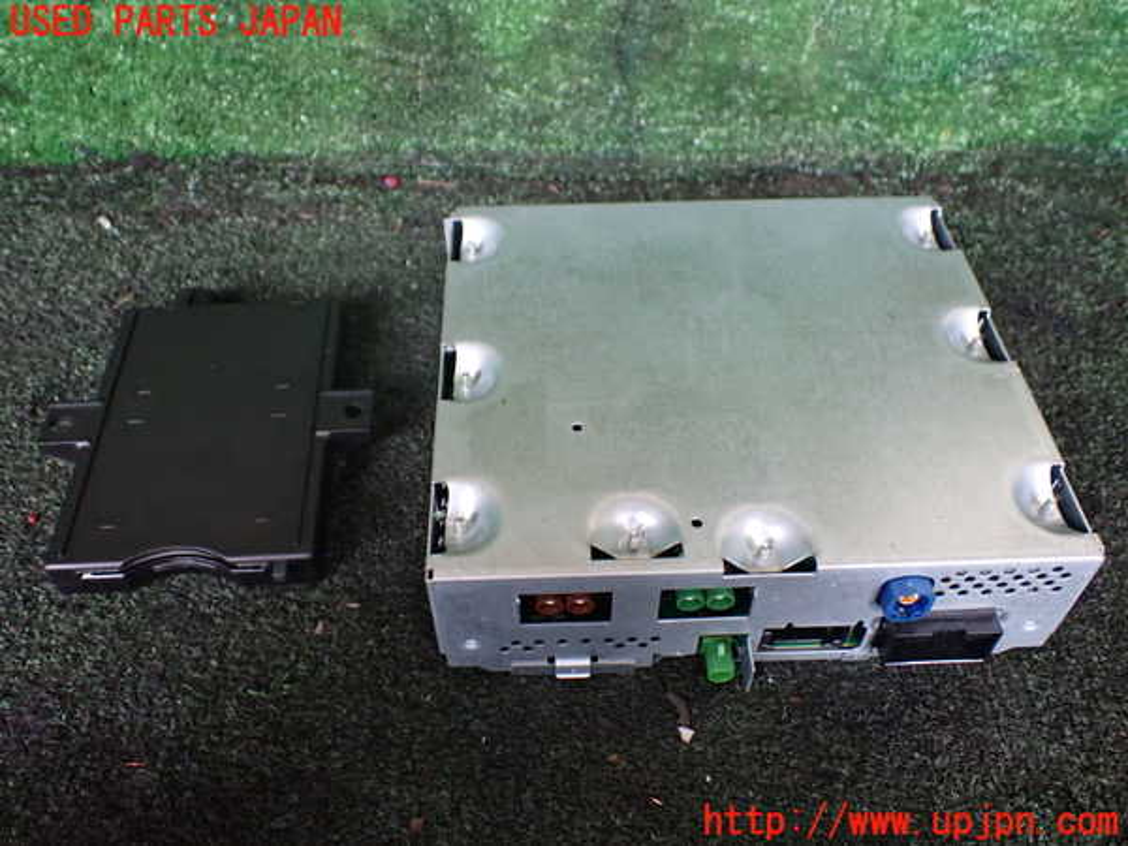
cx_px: 564
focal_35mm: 30
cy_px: 423
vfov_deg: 46.8
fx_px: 978
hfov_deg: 60.0
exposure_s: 1/30
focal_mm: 5.4
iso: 800
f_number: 2.3
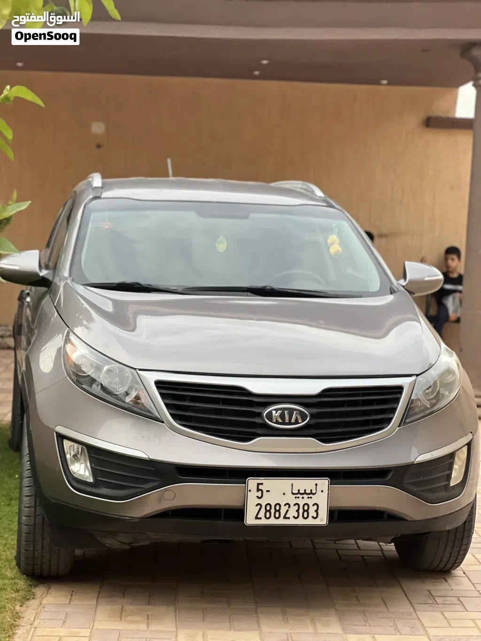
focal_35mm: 77
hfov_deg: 19.1
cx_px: 240
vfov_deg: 25.3
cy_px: 320
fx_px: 1426
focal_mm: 9
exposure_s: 1/121
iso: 200
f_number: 2.8
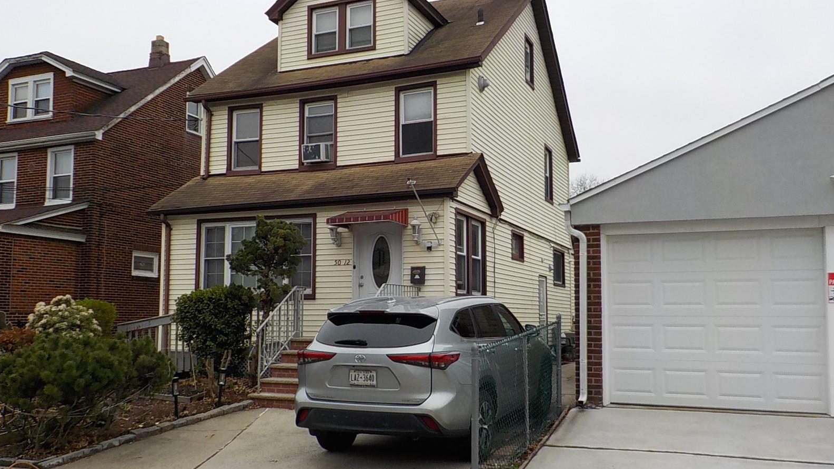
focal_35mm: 33
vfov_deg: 35.6
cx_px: 417
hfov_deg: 59.5
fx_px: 730
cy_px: 257
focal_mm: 4.1
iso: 125
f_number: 3.3
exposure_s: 1/500
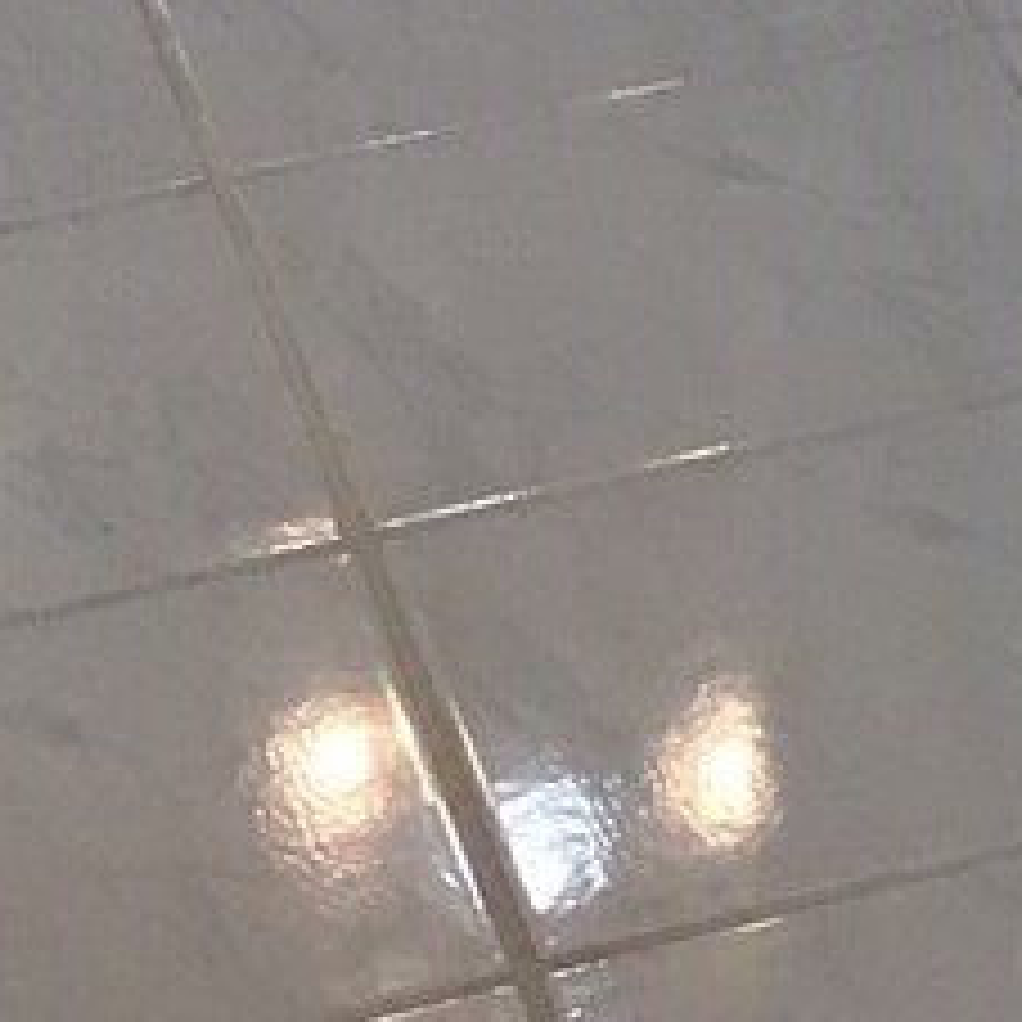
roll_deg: +0.7
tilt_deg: -16.8
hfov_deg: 7.1
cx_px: 2589
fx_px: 7716
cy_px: -1211
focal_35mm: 231
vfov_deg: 7.2
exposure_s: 1/30
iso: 25
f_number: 2.2
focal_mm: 4.15
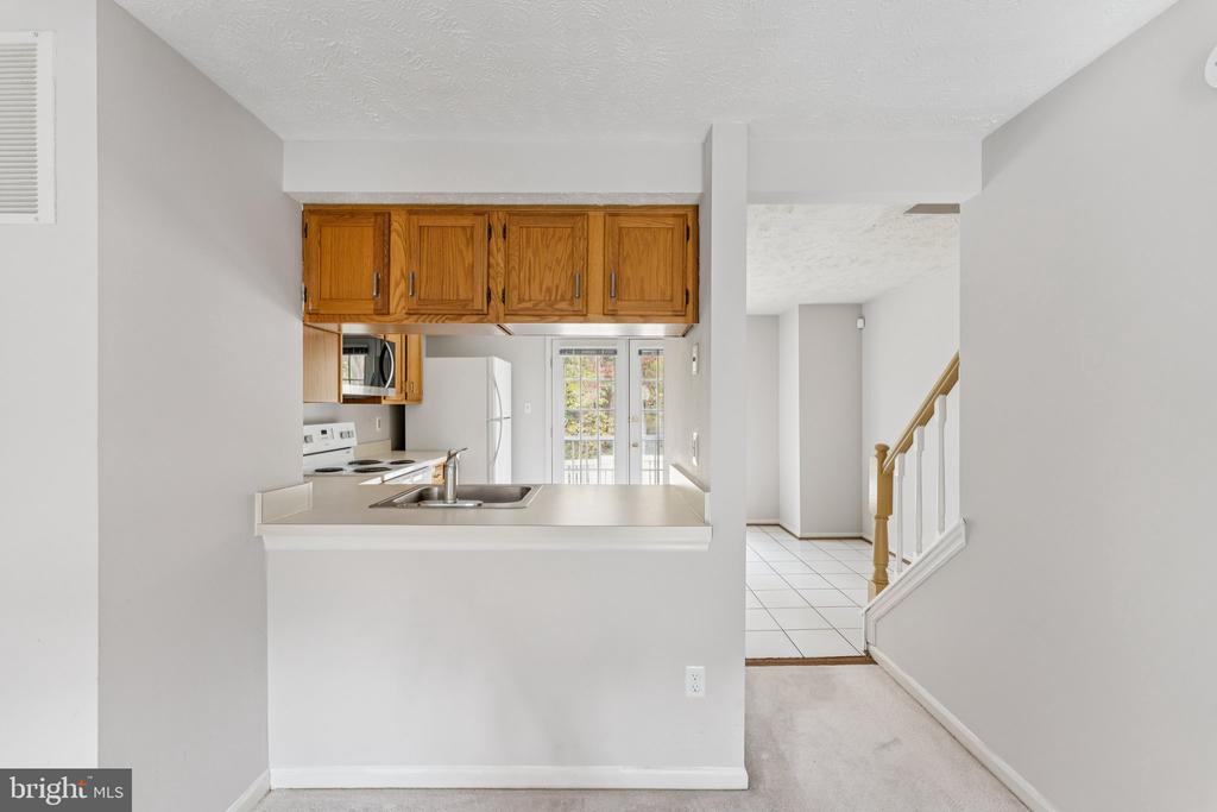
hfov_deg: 104.2
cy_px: 406
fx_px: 473
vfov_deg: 81.2
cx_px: 608
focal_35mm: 14
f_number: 8
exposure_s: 1/6
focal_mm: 14
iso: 200
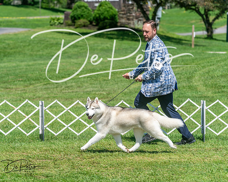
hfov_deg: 11.3
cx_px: 97
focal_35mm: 170
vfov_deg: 9.1
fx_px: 1149
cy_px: 80
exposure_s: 1/1000
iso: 80
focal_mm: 133
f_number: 4.5
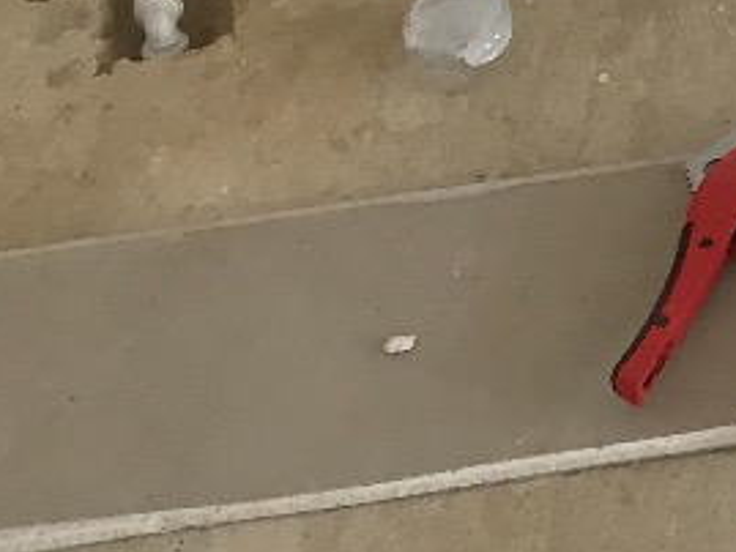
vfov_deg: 10.6
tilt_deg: -29.8
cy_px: -661
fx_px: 2659
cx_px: 1190
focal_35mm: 125
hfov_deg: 14.4
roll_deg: +1.3
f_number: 1.8
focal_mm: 3.99
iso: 40
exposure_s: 1/20
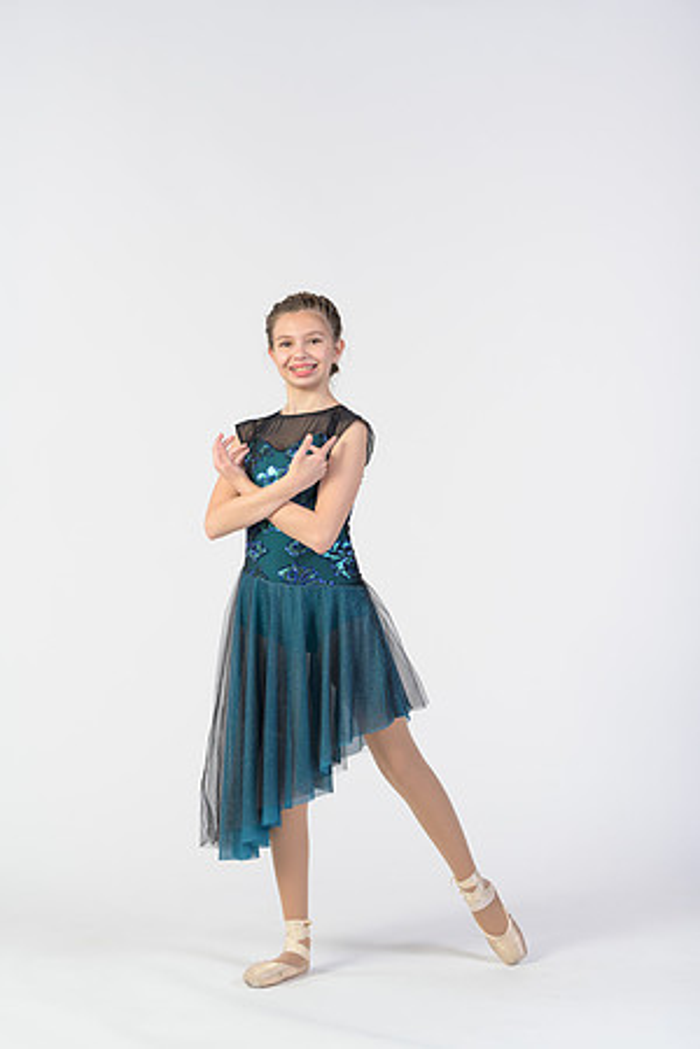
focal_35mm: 94
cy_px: 524
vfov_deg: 21.7
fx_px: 2741
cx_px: 350
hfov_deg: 14.6
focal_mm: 94
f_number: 6.3
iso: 400
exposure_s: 1/160
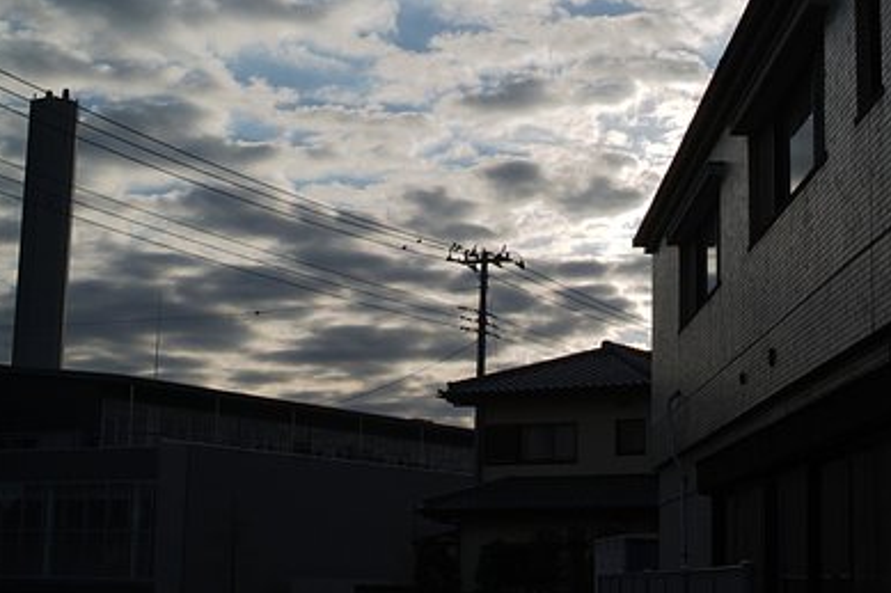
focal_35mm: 70
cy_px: 206
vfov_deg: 19.4
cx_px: 570
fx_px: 1732
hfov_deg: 28.7
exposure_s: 1/1000
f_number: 8
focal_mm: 35
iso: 200
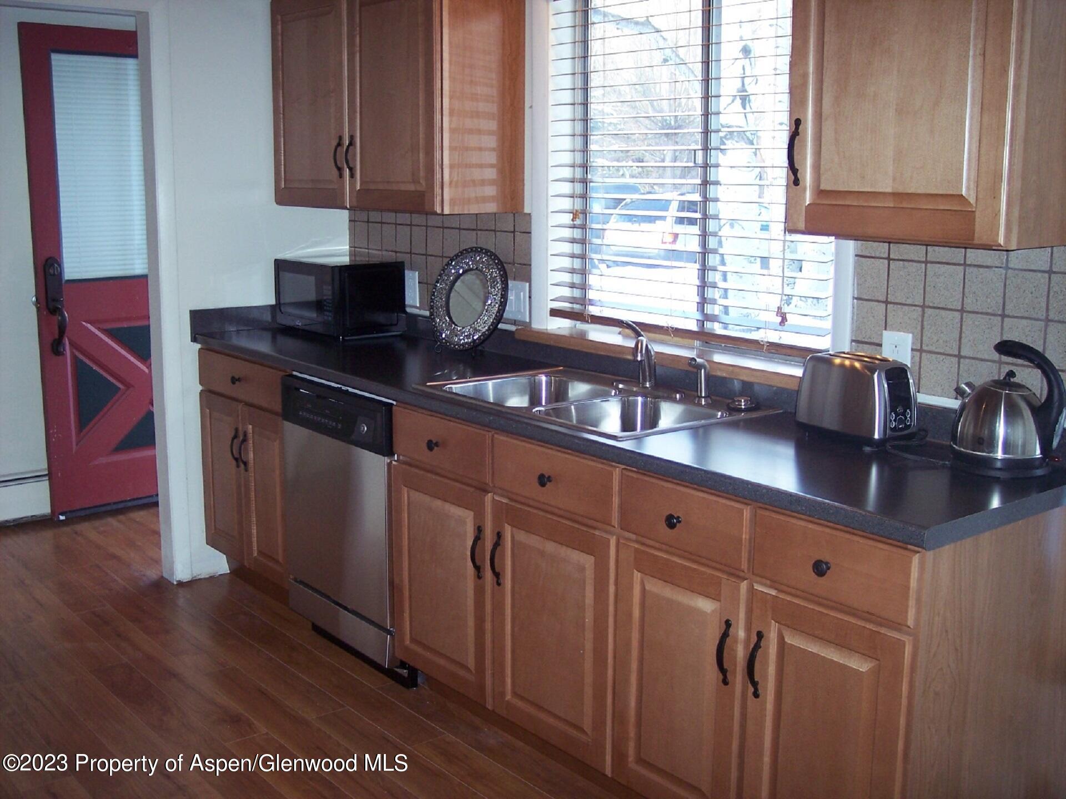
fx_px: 1201
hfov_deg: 47.9
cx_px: 533
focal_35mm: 39
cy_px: 400
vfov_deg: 36.8
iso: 140
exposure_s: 1/60
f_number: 2.8
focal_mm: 8
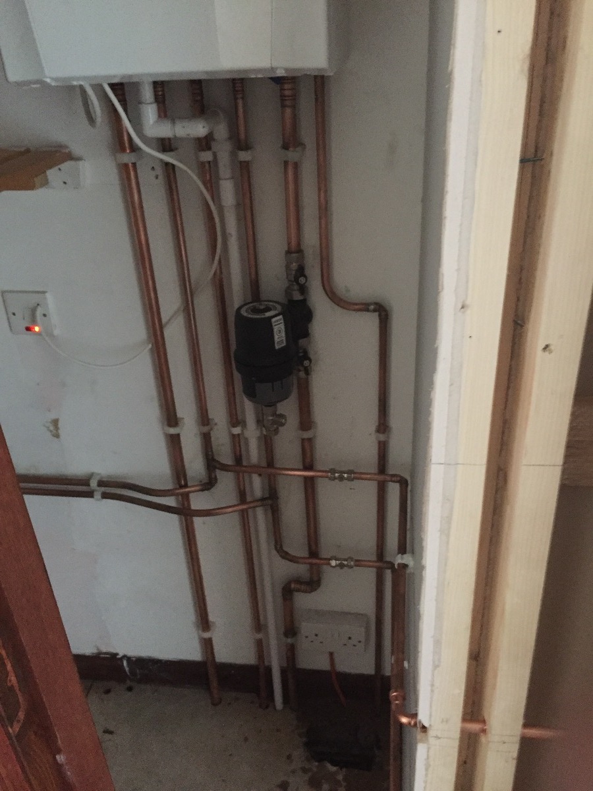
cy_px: 396
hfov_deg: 48.2
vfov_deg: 61.7
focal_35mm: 29
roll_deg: +1.5
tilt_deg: -27.4
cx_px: 296
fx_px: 662
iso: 500
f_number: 2.2
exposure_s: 1/17
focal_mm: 4.15
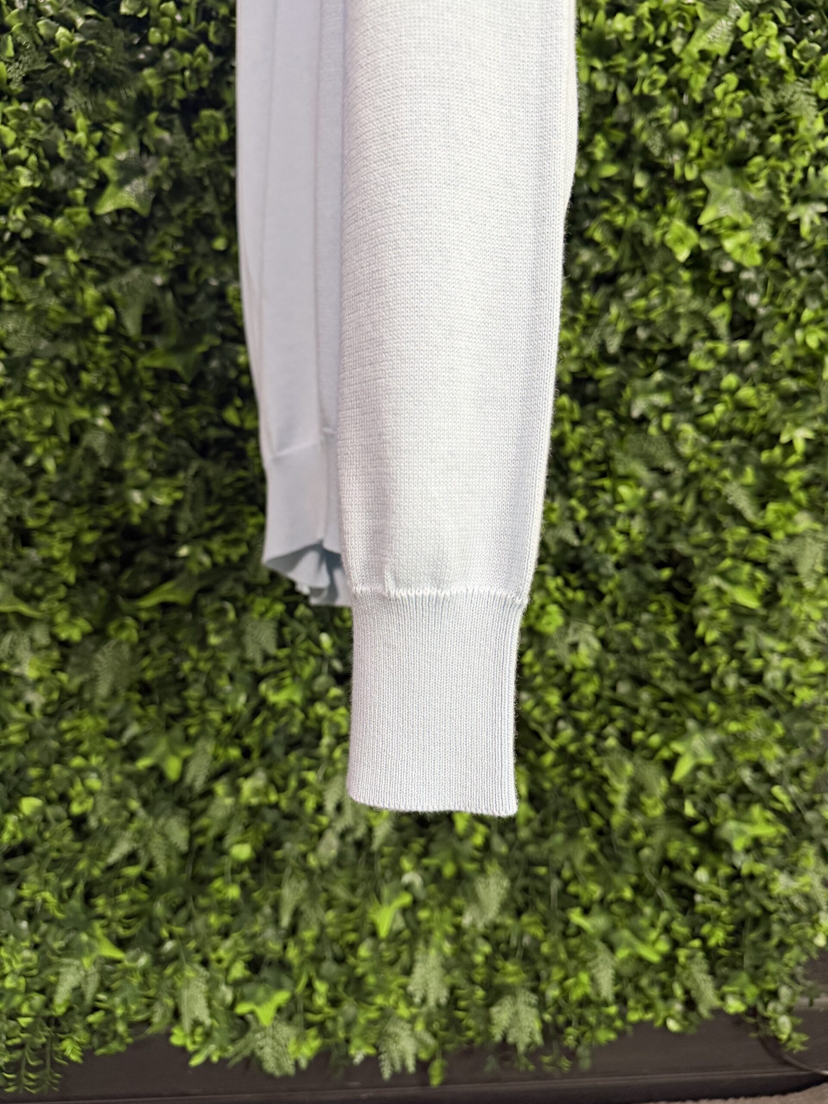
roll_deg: -2.1
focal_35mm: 24
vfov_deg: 71.6
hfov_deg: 56.8
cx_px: 414
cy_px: 552
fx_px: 765
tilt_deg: -7.7
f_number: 1.78
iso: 320
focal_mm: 6.76
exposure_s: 1/51
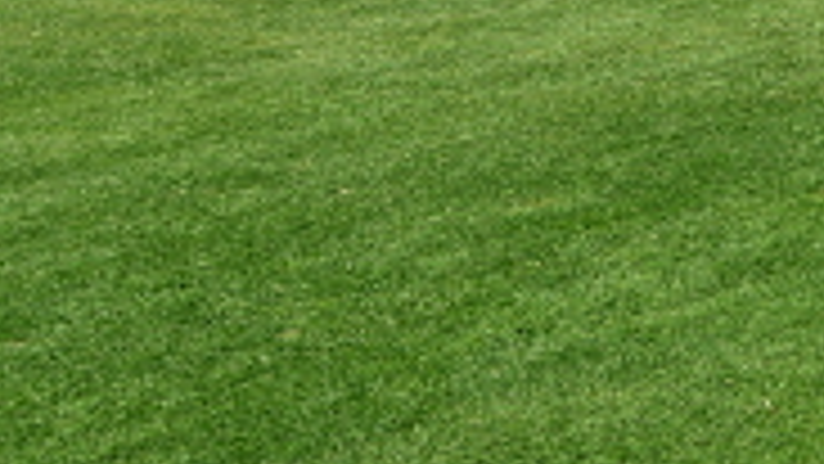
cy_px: -921
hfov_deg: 16.3
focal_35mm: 129
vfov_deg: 8.1
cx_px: 815
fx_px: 2819
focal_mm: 24
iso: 100
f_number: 4
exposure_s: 1/1000
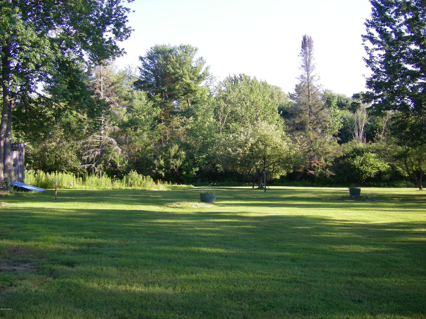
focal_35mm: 38
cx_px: 213
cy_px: 160
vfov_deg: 37.7
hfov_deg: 49.0
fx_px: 468
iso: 64
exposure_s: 1/100
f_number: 3.5
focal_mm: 6.3
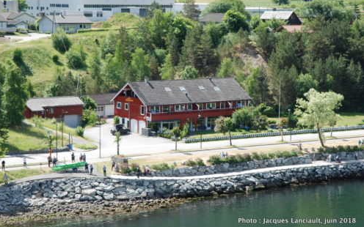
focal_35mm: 108
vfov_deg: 12.1
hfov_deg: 19.3
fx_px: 1071
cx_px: 181
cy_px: 109
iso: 100
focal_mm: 70
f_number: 11
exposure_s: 1/50
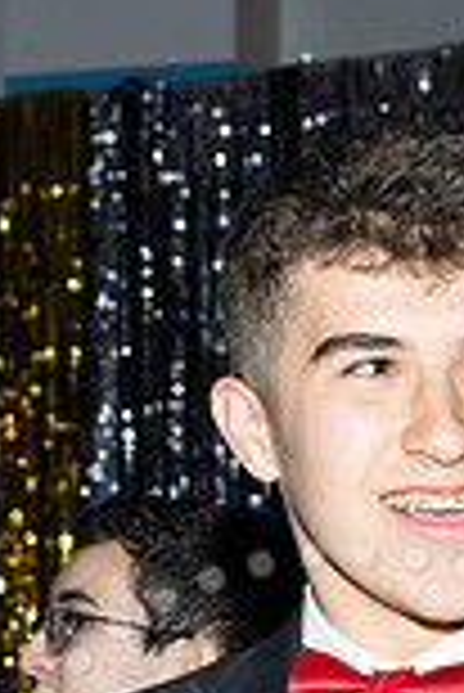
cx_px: 36
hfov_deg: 7.3
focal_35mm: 188
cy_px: 958
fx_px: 3626
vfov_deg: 10.6
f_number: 5.6
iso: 1000
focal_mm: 43
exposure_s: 1/100
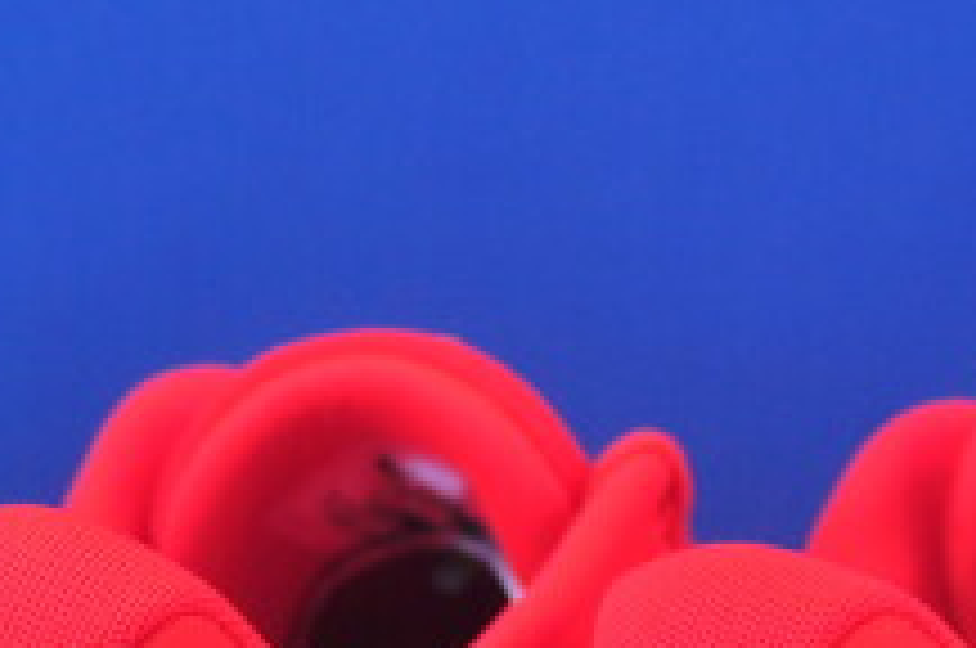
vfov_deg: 5.0
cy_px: 389
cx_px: 792
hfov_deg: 7.5
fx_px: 7471
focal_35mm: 276
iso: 250
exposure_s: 1/320
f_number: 2.8
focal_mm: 50
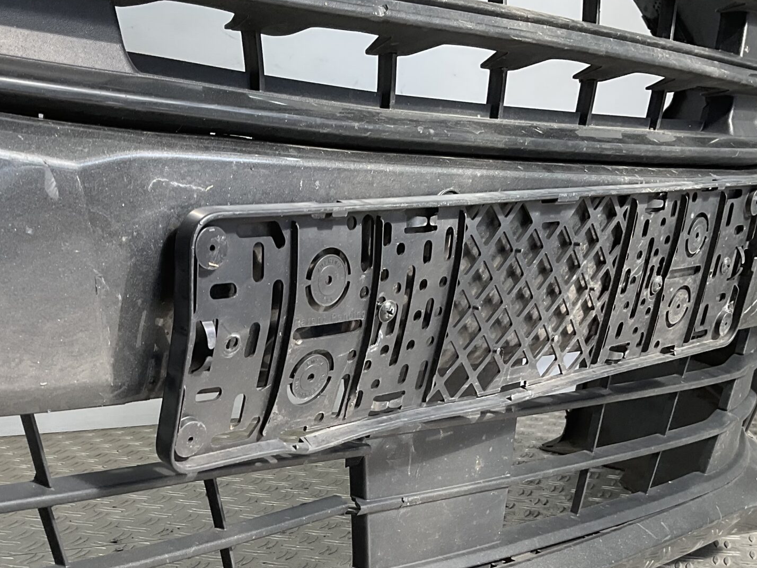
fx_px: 1137
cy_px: 468
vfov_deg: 27.4
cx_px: 229
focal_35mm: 52
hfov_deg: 36.3
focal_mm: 3
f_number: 1.8
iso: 16
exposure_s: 1/203
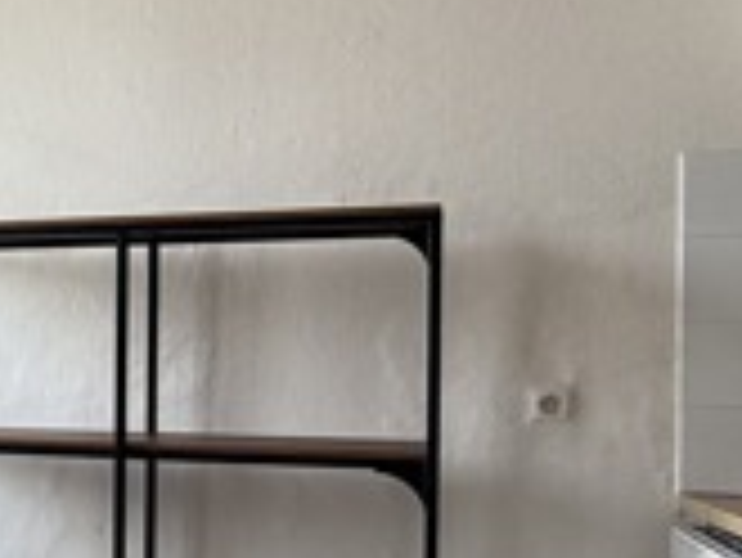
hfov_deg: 22.9
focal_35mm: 68
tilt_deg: +0.5
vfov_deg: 21.5
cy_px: 378
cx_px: -387
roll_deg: -0.2
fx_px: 1459
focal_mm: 2.22
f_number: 2.2
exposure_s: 1/166
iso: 64
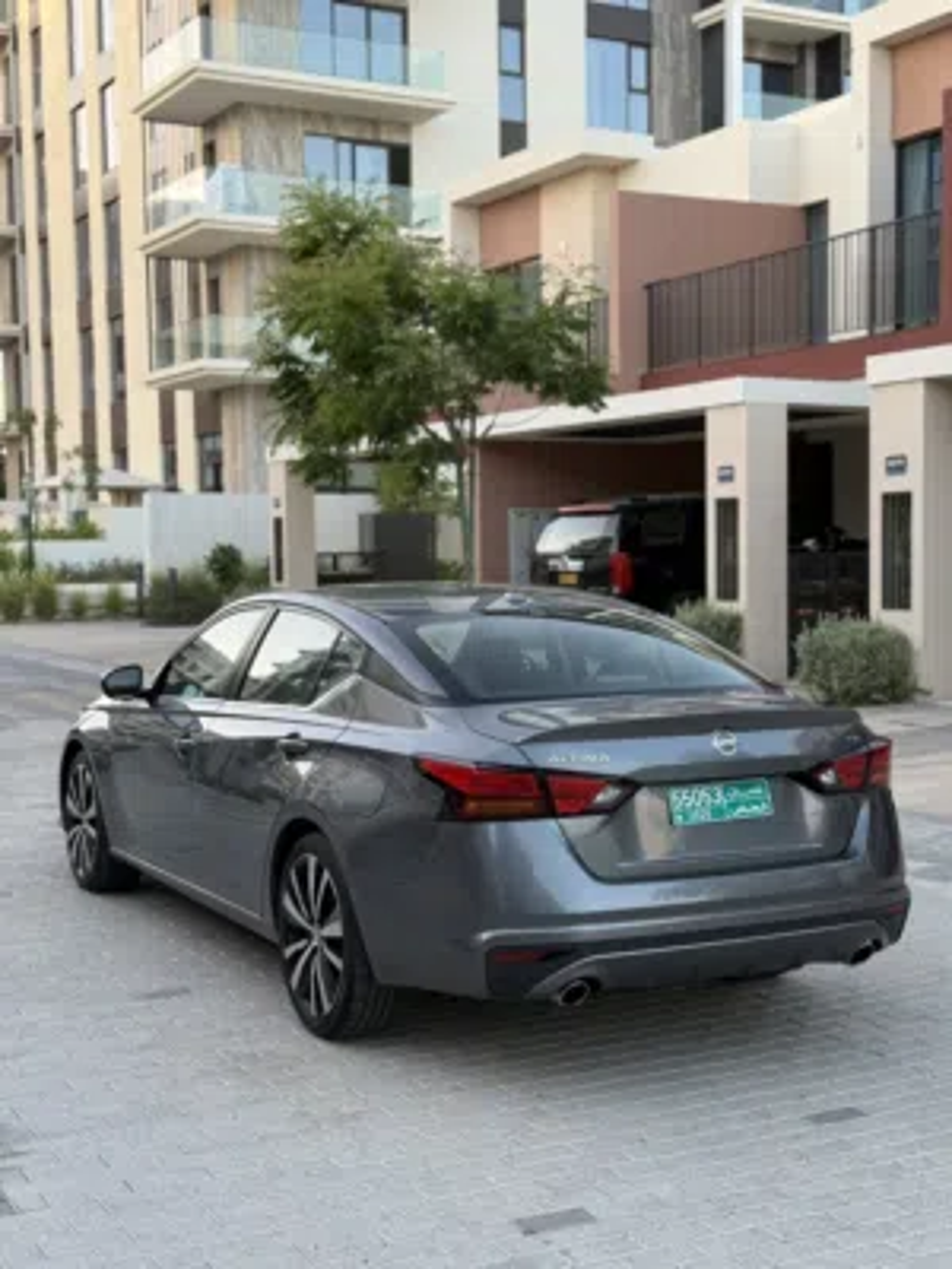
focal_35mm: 48
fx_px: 1760
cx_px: 476
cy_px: 634
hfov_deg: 30.3
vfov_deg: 39.7
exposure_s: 1/249
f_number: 1.78
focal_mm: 6.76
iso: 64
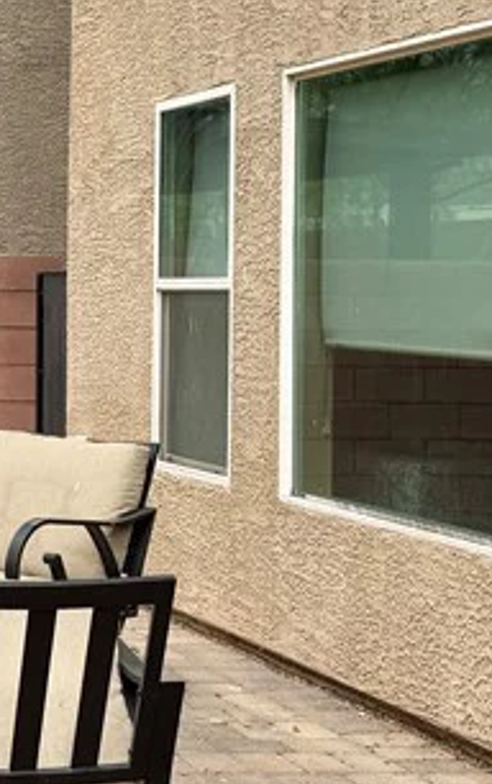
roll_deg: -0.9
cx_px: -318
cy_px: 256
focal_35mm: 85
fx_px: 1818
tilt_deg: +0.3
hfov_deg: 14.1
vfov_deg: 24.2
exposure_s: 1/4405
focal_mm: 6.76
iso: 80
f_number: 1.78
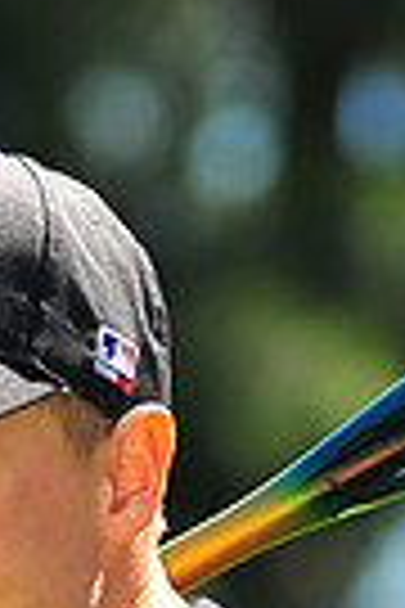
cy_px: 730
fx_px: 13094
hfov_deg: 1.8
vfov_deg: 2.7
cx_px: 58
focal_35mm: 776
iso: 200
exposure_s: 1/640
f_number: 5
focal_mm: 180
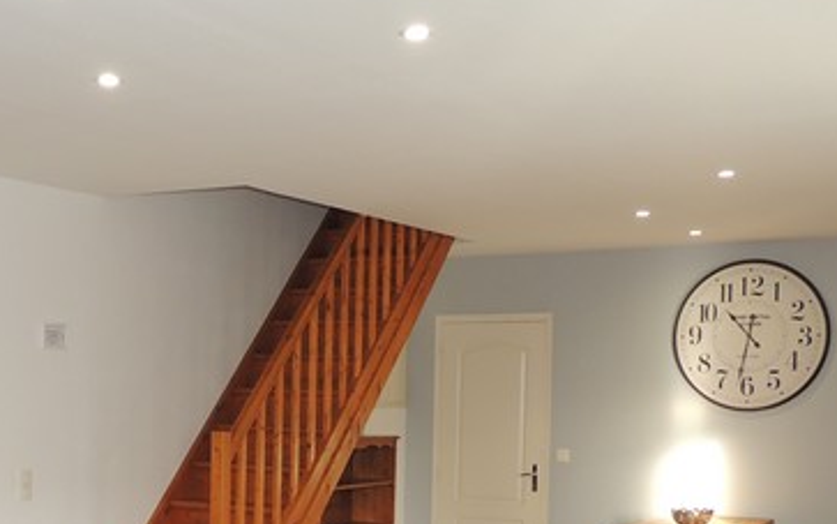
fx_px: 1278
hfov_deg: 35.7
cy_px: 473
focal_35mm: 56
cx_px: 244
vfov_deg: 22.6
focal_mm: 4.3
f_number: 3
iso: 125
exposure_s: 1/40
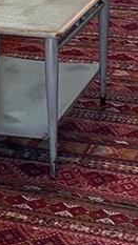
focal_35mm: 146
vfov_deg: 14.2
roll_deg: +0.0
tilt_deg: -11.3
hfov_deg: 8.3
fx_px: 950
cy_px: -69
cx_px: 124
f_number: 1.8
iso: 100
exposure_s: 1/60
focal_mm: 4.25
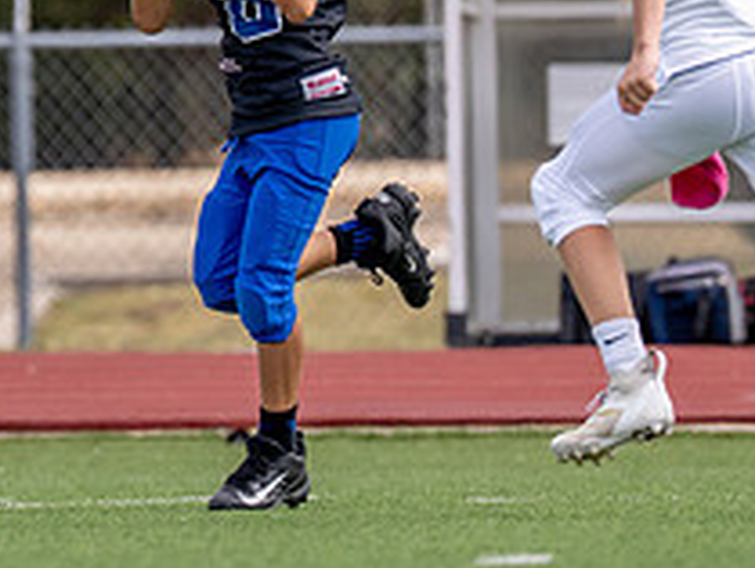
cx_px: 48
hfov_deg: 2.0
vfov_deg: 1.5
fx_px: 21845
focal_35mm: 1001
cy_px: -97
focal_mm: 200
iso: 250
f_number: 2.8
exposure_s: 1/3200
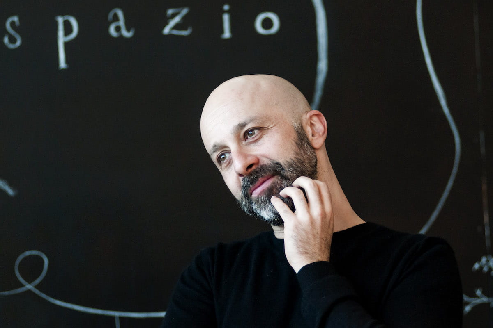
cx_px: 246
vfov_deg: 8.3
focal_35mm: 165
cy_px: 164
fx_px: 2259
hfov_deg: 12.5
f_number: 2.8
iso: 640
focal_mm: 110
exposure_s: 1/200
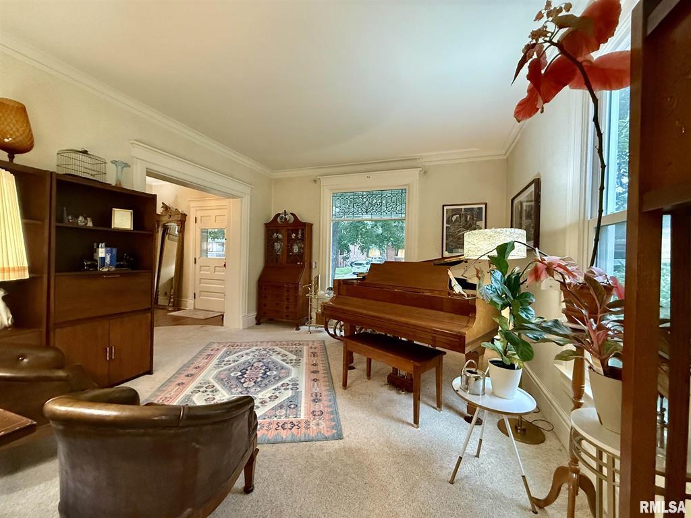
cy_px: 259
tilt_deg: +0.2
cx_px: 346
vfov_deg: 85.7
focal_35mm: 14
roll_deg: -1.2
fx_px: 279
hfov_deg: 102.1
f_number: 2.2
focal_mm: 2.22
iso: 800
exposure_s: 1/60
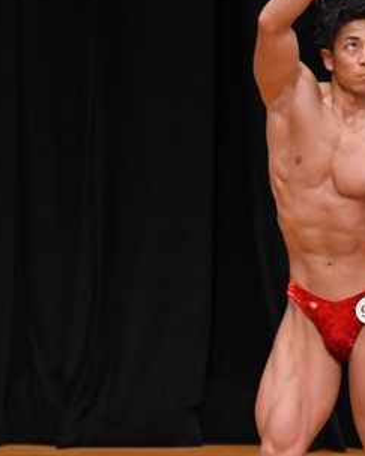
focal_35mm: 646
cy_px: 292
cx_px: 319
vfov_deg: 3.0
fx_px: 8727
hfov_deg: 2.4
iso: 3200
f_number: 5.6
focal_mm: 180
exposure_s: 1/400
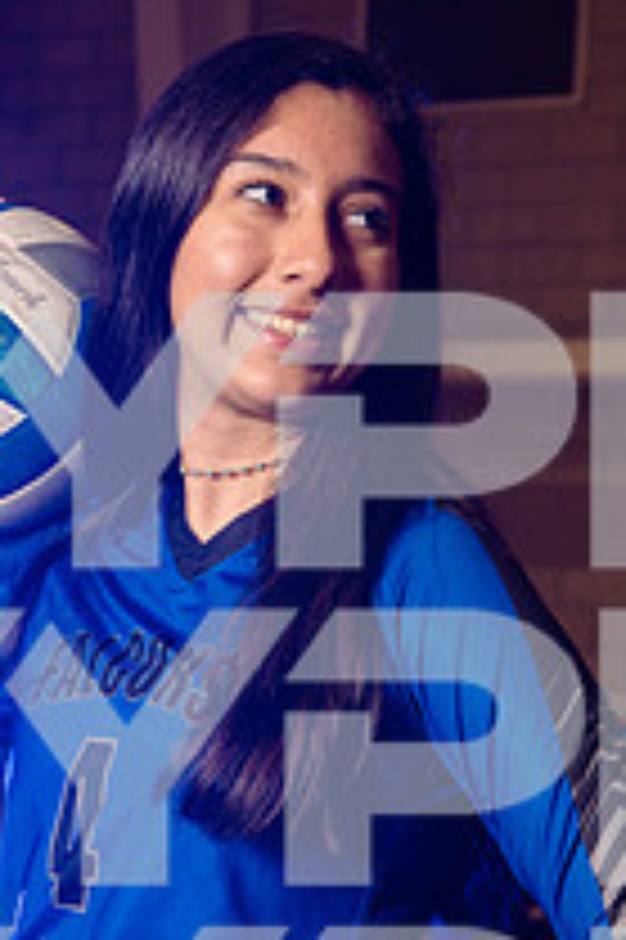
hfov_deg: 9.9
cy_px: 751
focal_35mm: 138
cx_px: 234
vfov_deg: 14.8
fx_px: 3605
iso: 250
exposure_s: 1/200
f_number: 8
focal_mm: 64
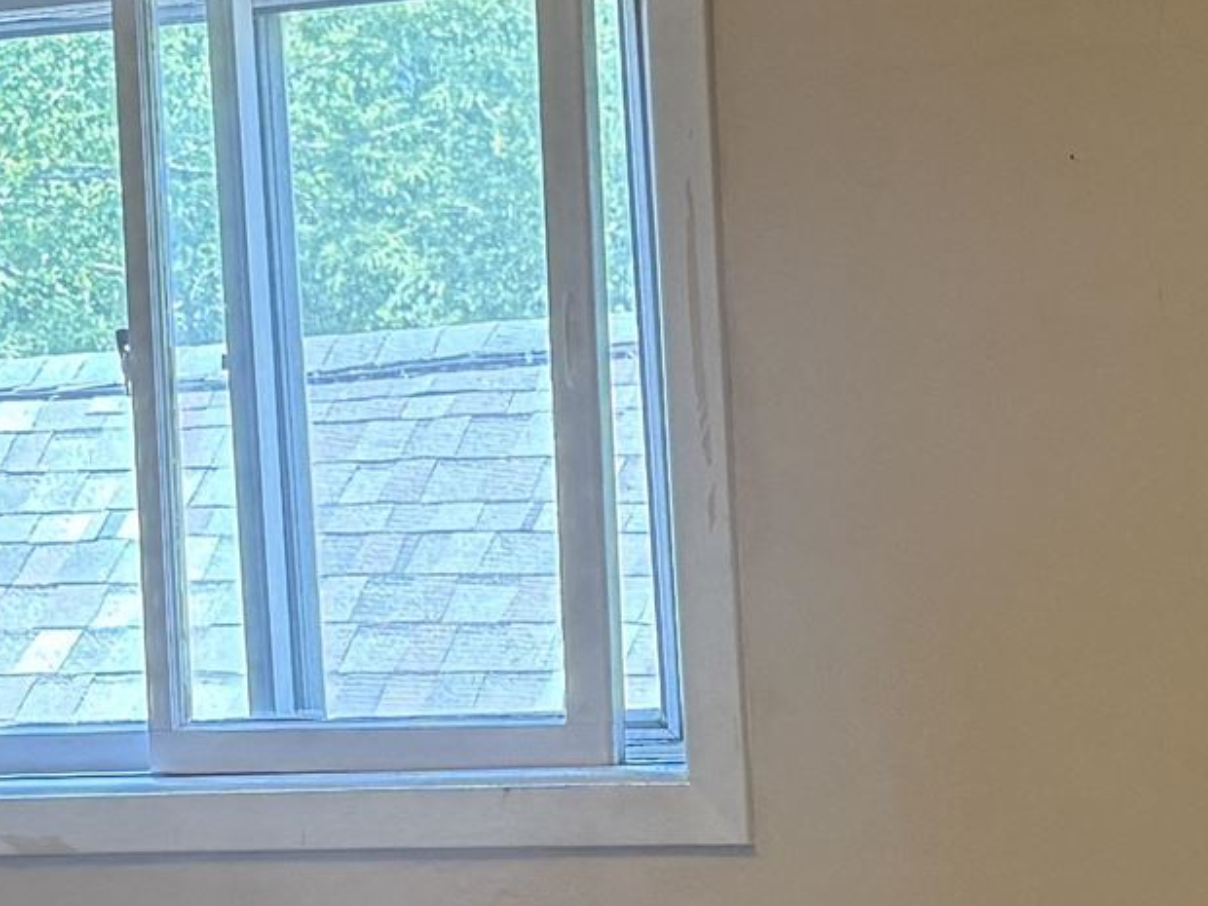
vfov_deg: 12.4
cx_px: 409
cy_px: 627
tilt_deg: -2.6
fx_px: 4153
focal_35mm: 119
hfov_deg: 16.5
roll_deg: +3.1
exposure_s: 1/120
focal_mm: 6.76
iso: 250
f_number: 1.78
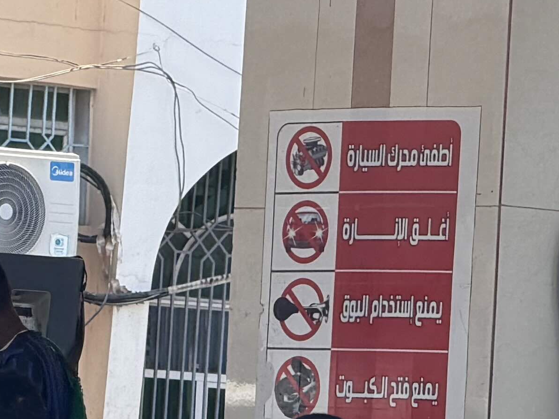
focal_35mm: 478
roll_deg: -3.4
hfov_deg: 4.1
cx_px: 543
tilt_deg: -0.2
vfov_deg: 3.1
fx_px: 7718
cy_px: 541
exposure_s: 1/361
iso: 50
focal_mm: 16.89
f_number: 2.8
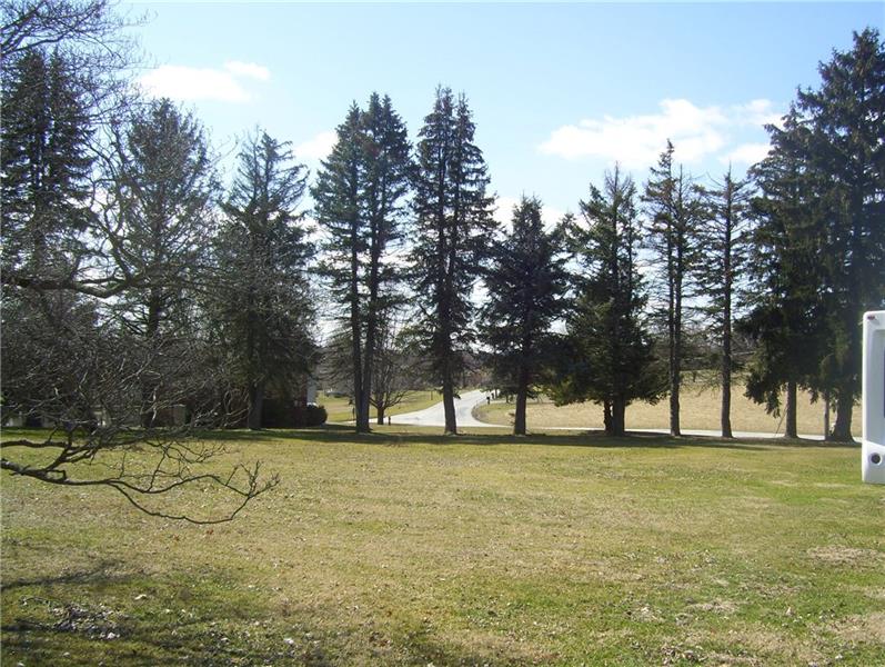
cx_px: 442
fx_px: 922
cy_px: 334
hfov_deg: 51.3
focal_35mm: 36
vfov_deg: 39.7
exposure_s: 1/400
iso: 80
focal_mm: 6
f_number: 4.8
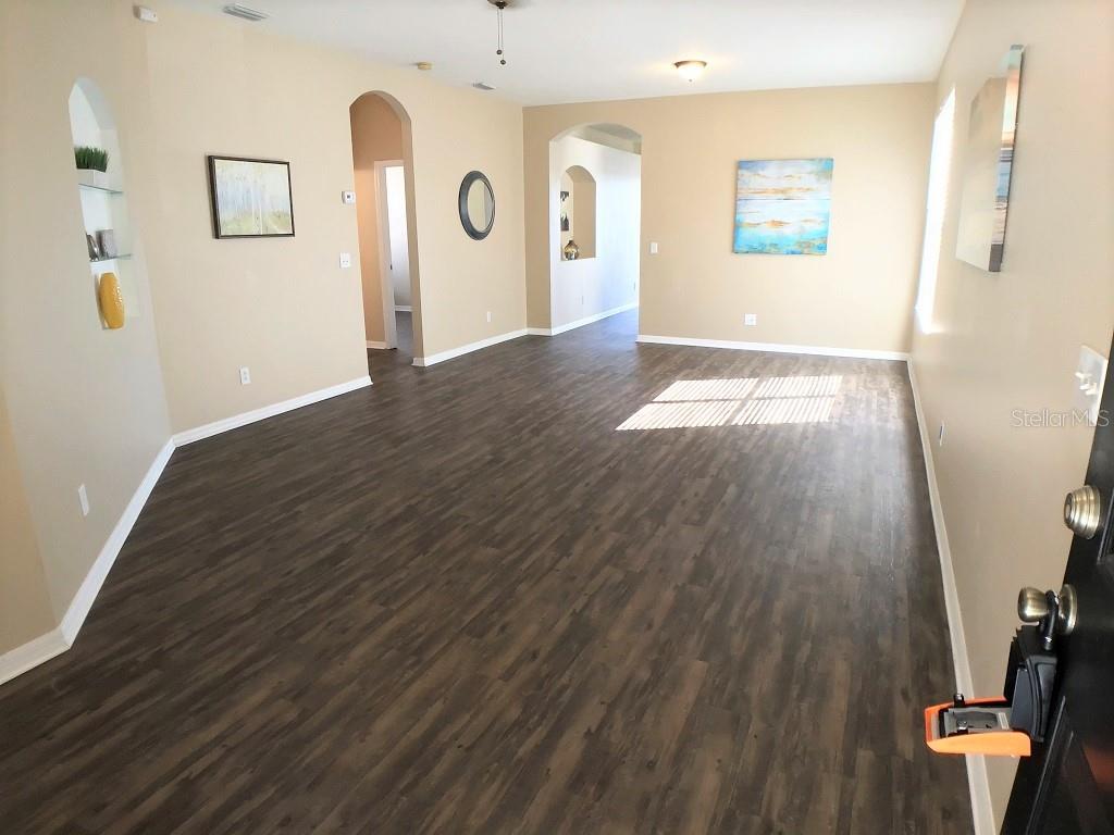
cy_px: 418
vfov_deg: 45.4
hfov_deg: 58.4
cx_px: 557
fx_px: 998
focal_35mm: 31
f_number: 2.4
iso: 50
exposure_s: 1/30
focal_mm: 3.3
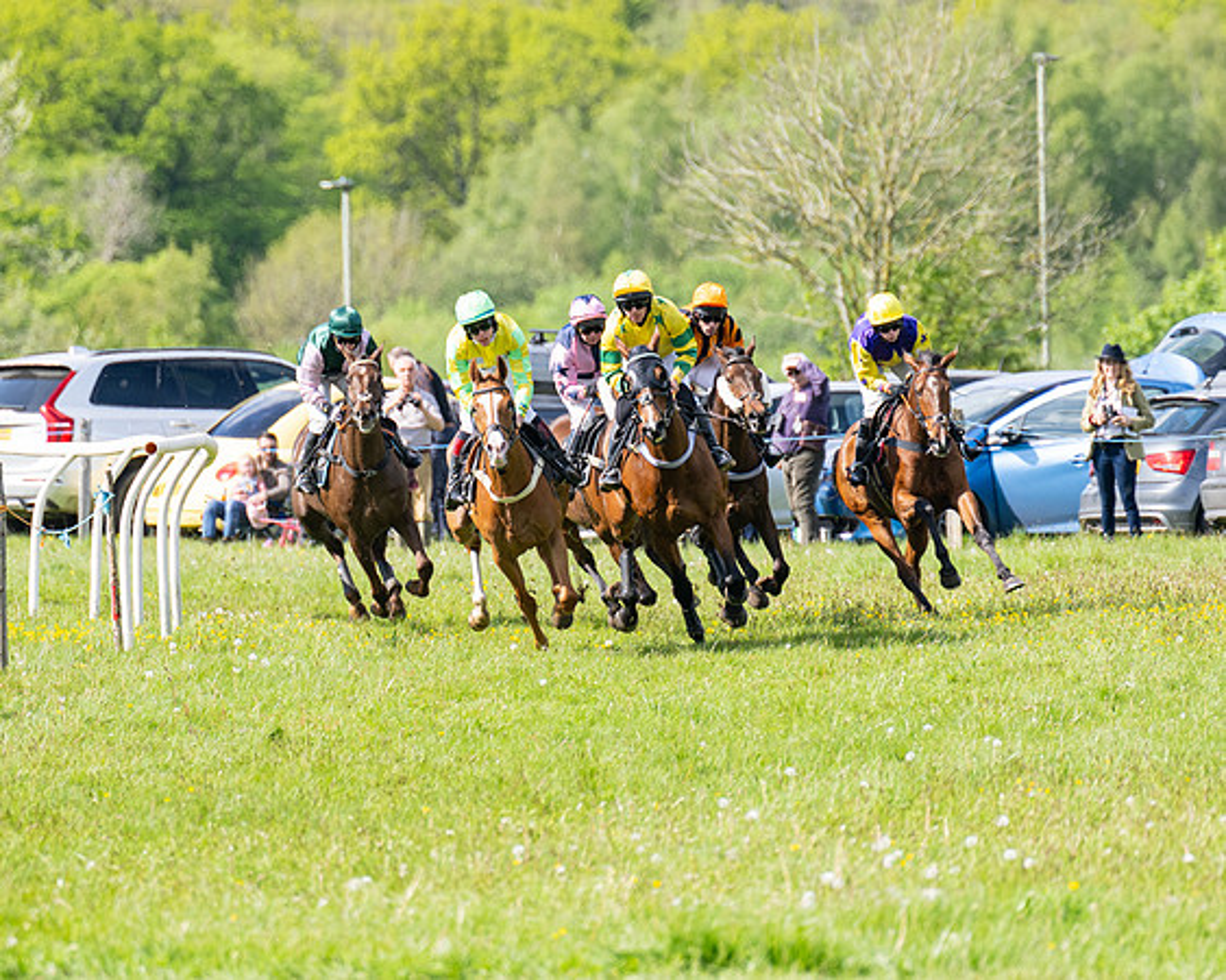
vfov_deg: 3.3
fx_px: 17164
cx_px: 613
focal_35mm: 473
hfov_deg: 4.1
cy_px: 490
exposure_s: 1/1250
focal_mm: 280
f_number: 4
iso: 200
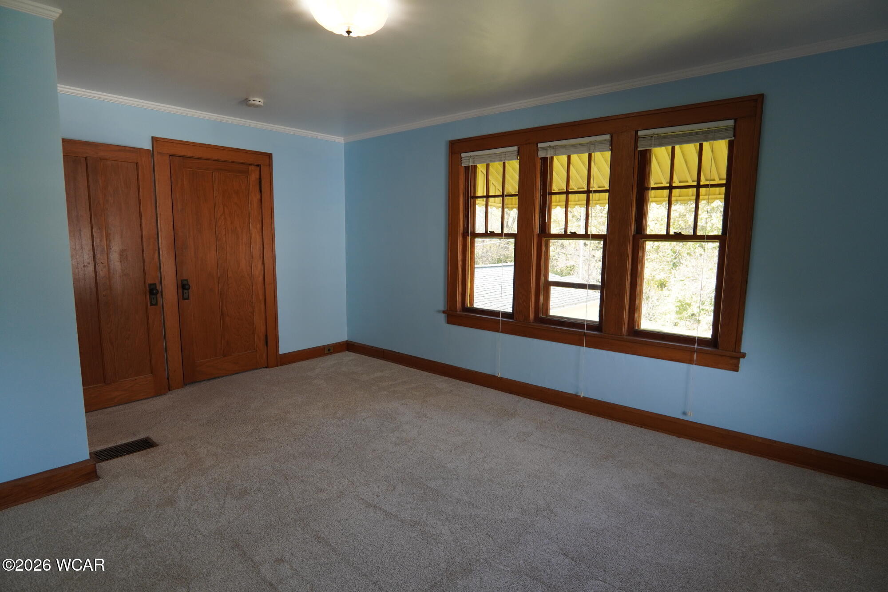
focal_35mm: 18
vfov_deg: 67.4
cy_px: 296
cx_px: 444
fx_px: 444
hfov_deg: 90.0
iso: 320
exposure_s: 1/160
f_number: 4
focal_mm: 12
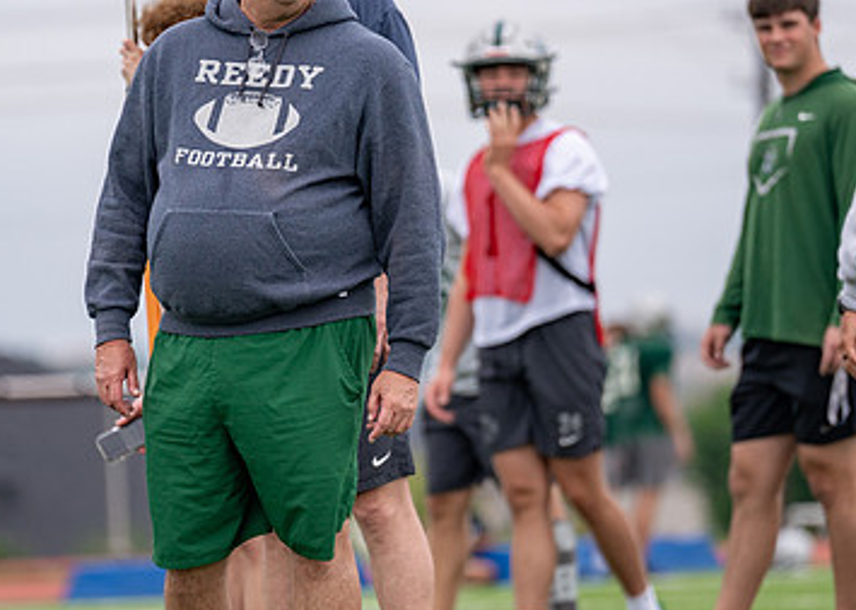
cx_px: 301
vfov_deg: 3.9
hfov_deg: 5.4
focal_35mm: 373
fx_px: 9061
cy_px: 306
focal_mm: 200
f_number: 2.8
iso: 200
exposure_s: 1/3200
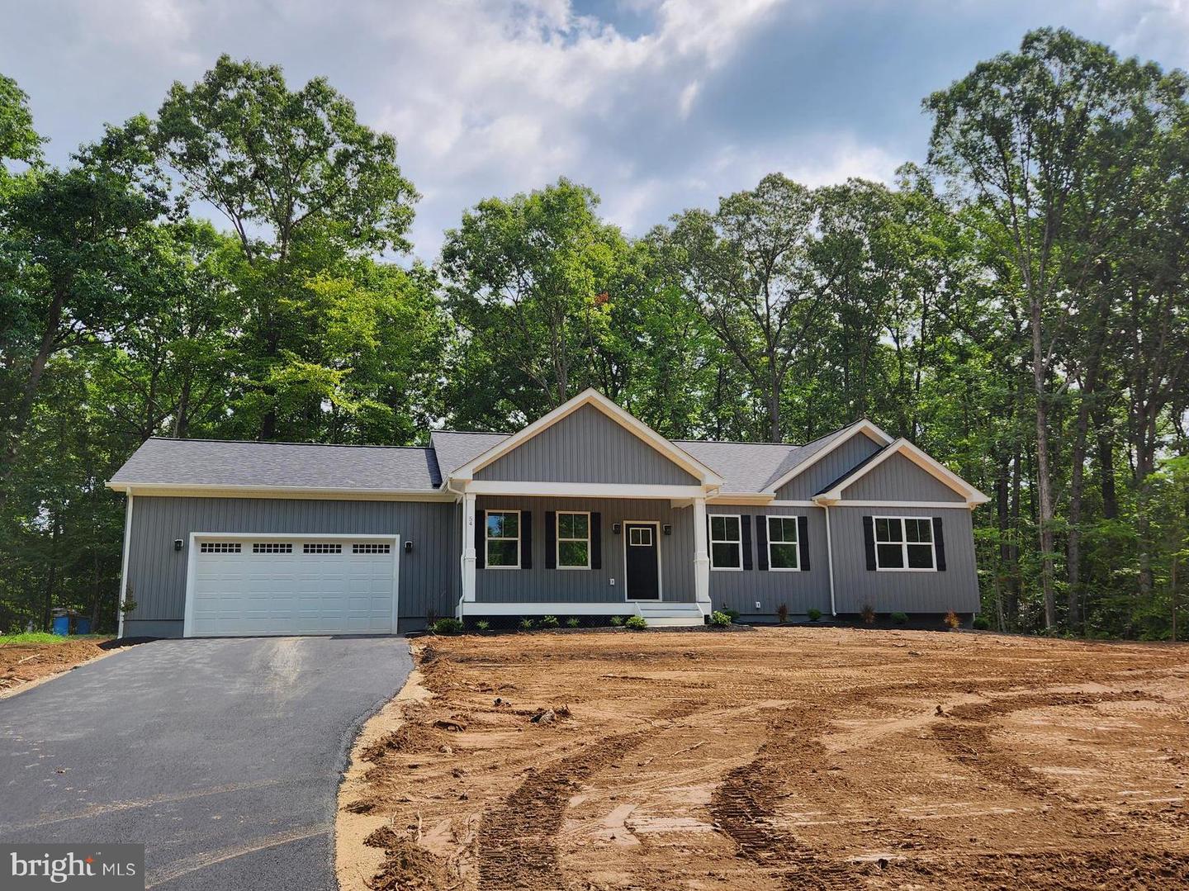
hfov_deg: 73.9
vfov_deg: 58.9
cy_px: 446
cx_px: 594
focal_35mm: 23
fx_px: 790
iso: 20
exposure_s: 1/1884
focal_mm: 5.4
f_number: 1.8
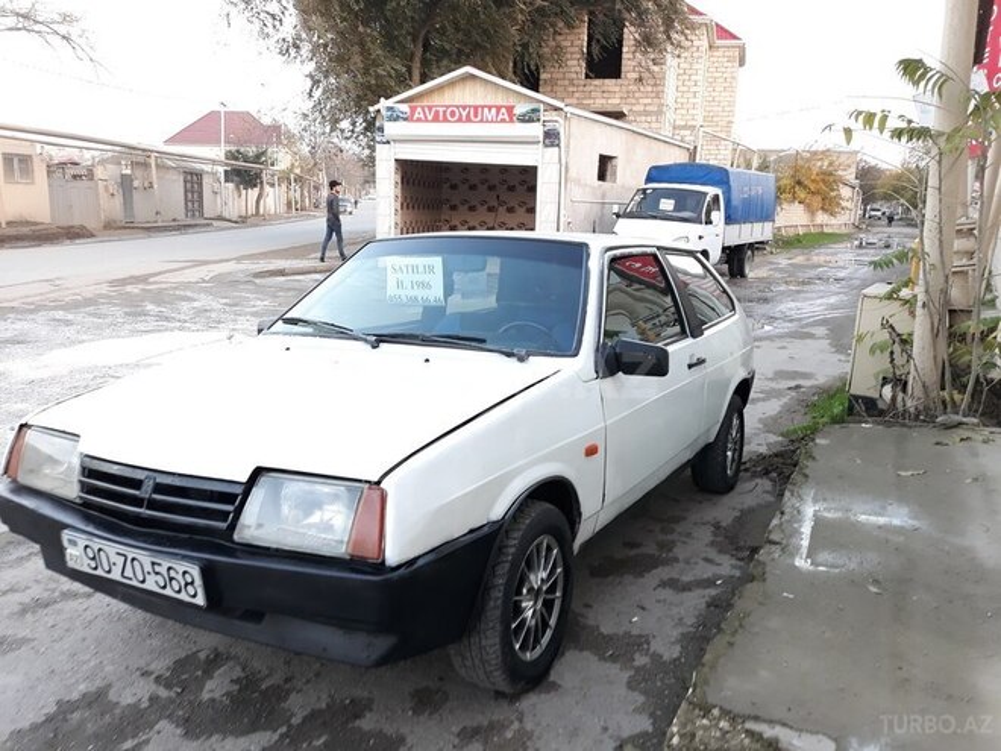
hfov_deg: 65.3
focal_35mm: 27
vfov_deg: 51.4
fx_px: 781
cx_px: 500
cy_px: 376
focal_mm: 3.71
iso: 64
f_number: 1.7
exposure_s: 1/50
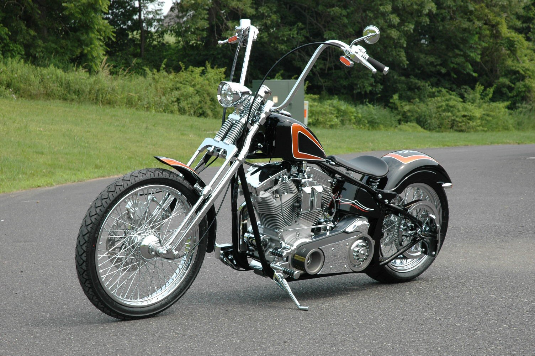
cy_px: 178
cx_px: 268
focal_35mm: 90
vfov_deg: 15.2
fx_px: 1336
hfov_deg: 22.6
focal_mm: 60
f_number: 8
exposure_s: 1/250
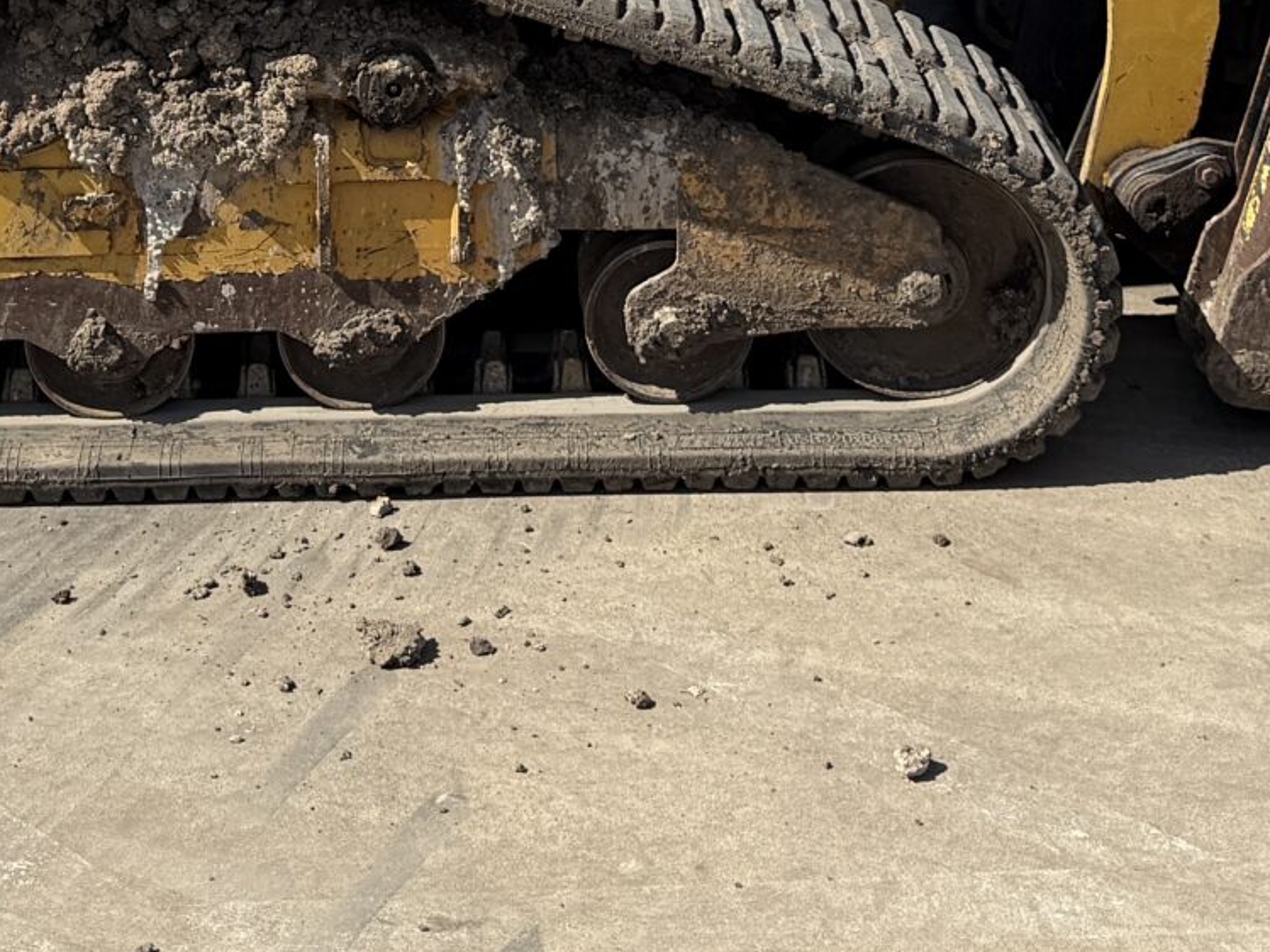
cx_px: 429
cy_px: -493
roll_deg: +2.0
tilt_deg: -10.7
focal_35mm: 82
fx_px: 3009
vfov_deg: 16.4
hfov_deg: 23.7
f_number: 1.78
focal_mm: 6.76
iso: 80
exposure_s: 1/4673
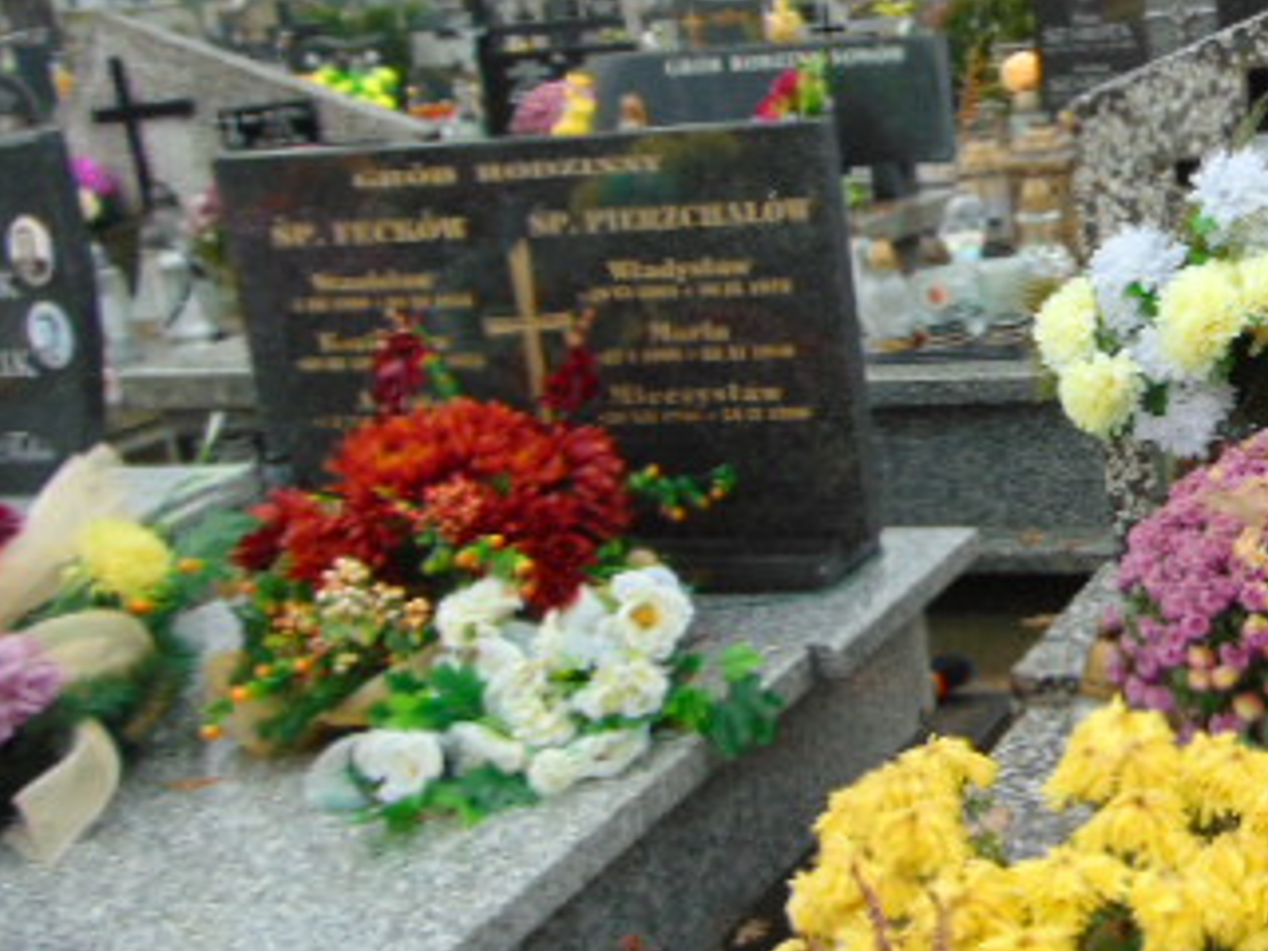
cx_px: 1232
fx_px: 1832
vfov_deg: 29.1
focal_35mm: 50
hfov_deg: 35.1
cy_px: 428
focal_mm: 4.5
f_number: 3
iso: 80
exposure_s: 1/80
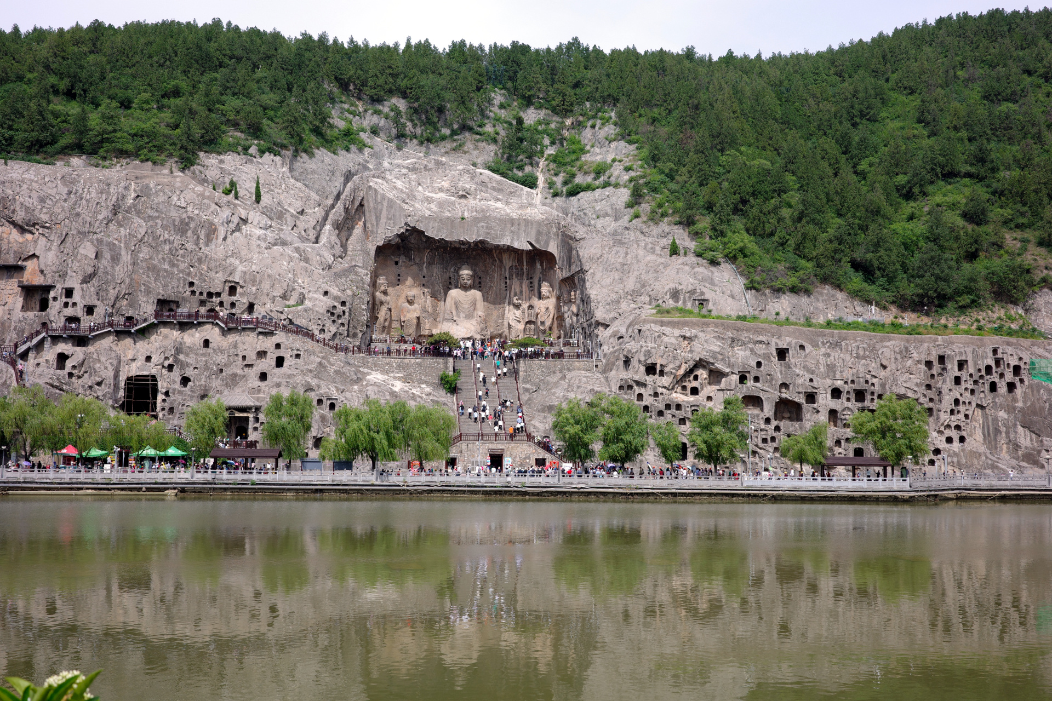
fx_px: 1169
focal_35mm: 40
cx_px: 526
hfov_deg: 48.5
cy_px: 350
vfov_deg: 33.4
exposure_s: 1/400
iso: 100
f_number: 5
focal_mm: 26
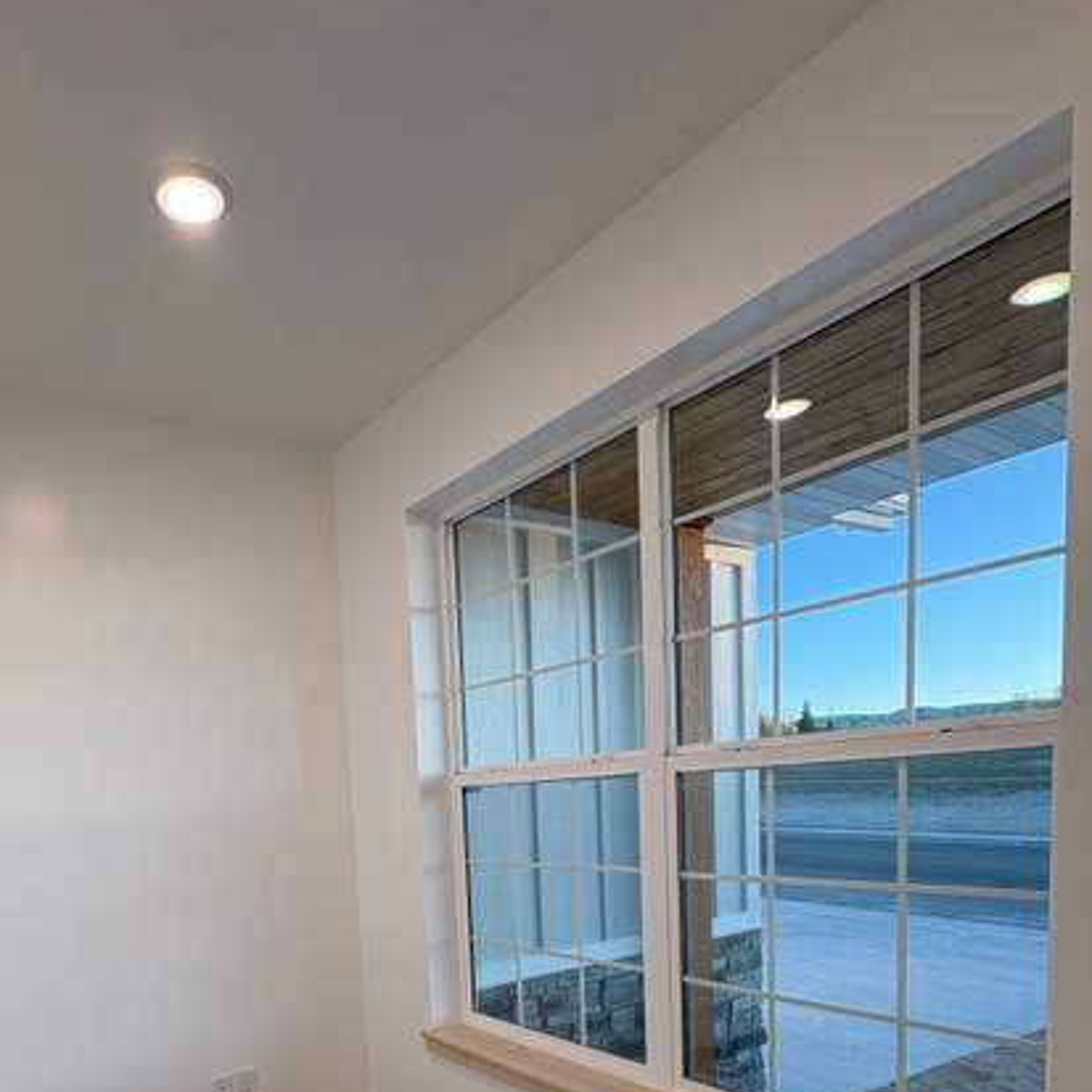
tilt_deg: -4.7
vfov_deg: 61.6
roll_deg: +3.1
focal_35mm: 23
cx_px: 381
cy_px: 875
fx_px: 821
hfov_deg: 65.8
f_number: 2.2
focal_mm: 2.22
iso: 64
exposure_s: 1/120
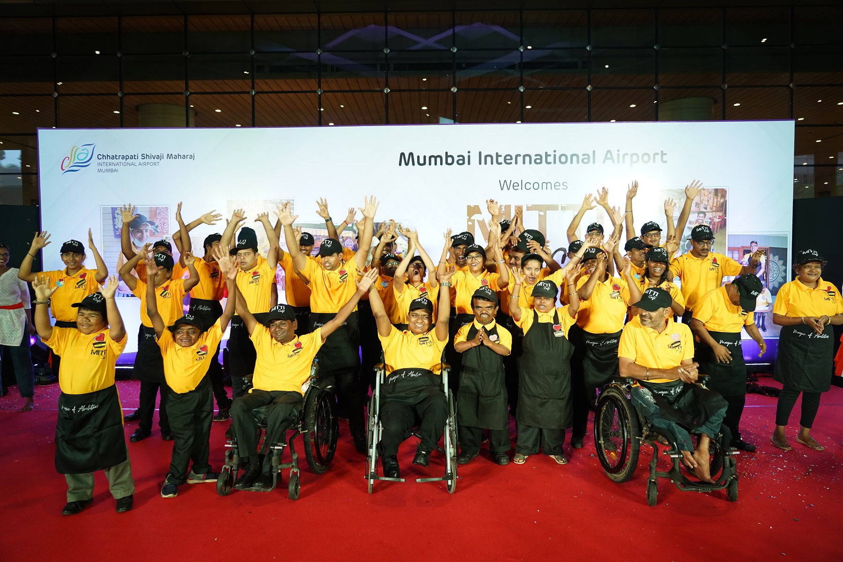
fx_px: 562
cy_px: 281
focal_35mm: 24
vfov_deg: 53.1
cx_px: 422
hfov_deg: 73.7
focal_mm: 24
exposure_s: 1/100
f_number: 4
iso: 1250
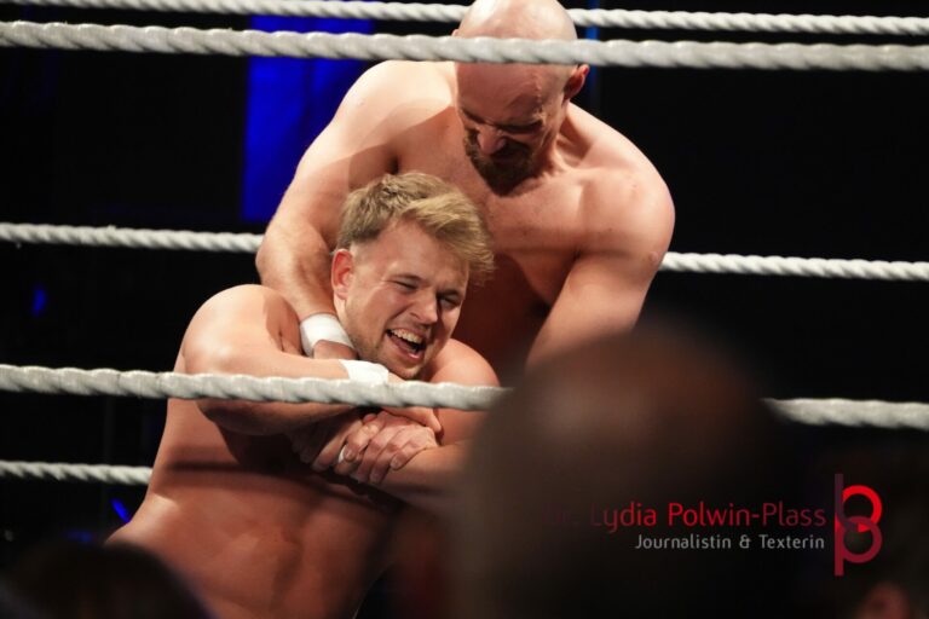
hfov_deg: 6.7
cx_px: 464
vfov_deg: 4.5
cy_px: 310
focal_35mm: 308
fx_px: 7935
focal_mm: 205
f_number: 6.3
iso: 6400
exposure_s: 1/125
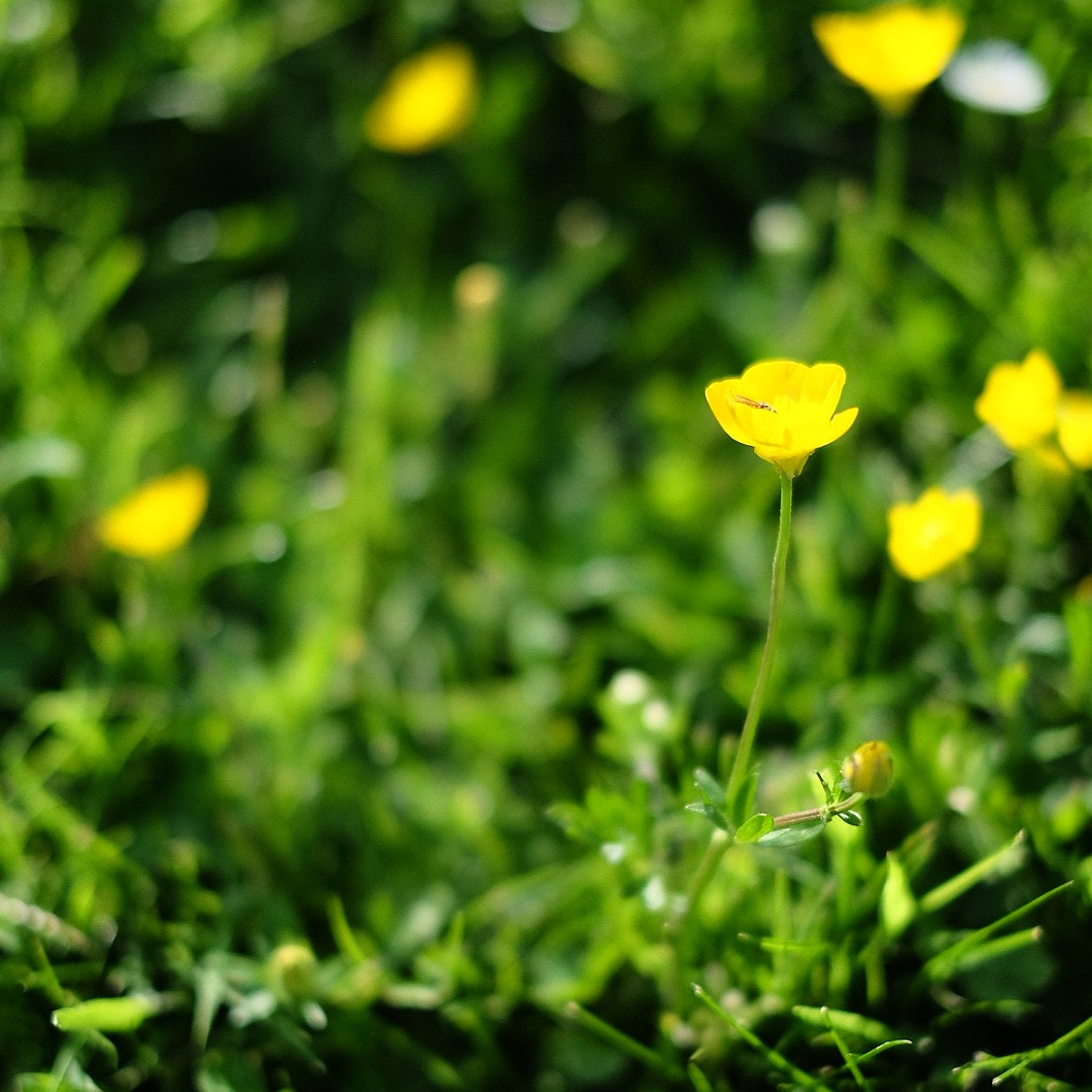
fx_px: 2427
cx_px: 547
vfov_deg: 25.4
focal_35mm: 68
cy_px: 556
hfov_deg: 25.4
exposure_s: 1/8500
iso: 800
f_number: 1.4
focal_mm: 35
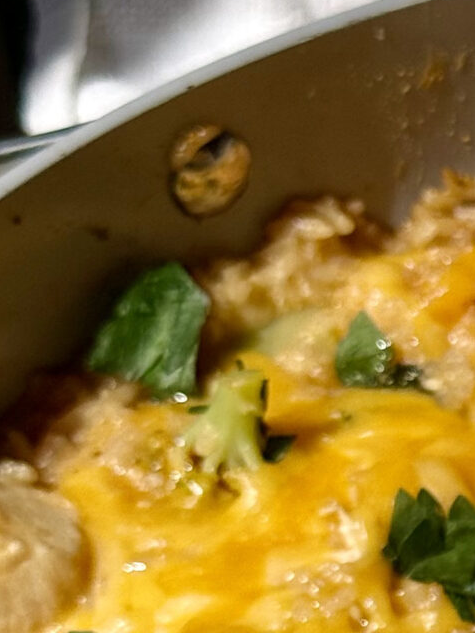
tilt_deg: -48.5
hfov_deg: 7.4
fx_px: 3548
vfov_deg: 10.0
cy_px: 825
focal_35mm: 194
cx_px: 895
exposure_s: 1/9901
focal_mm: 6.76
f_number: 1.78
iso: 80
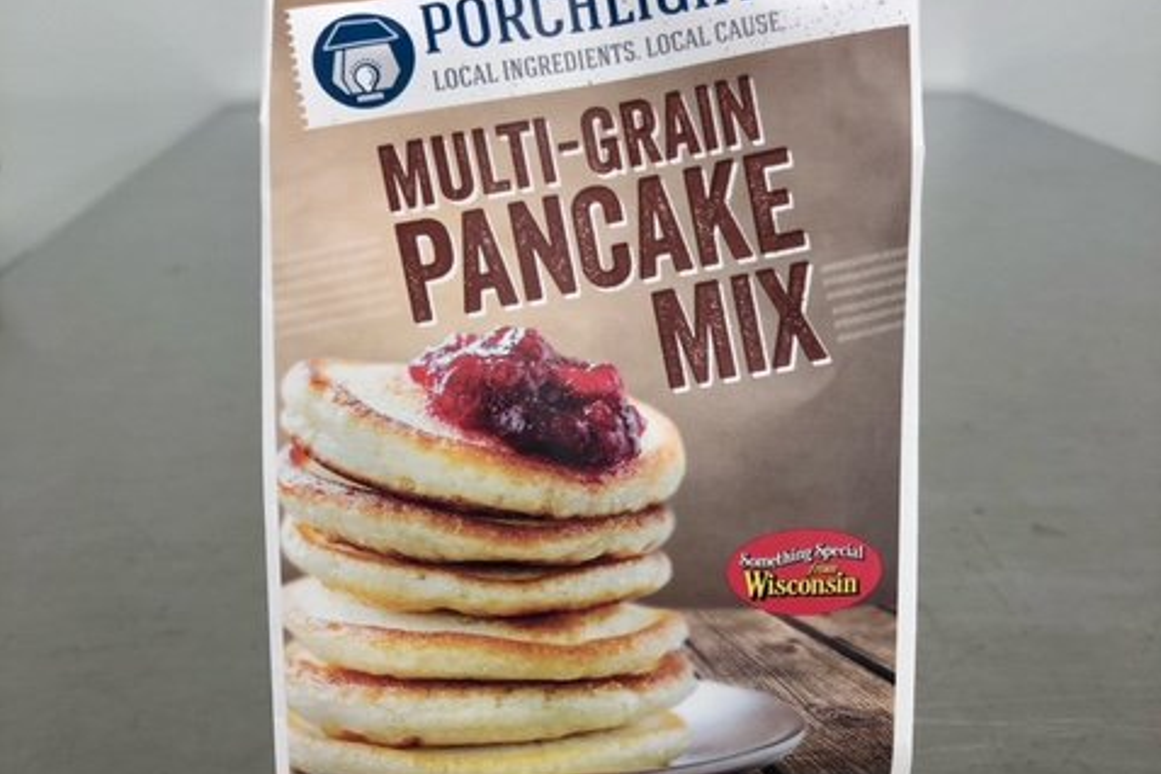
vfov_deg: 34.2
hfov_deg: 49.5
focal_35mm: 39
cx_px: 580
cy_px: 398
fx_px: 1258
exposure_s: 1/63
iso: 40
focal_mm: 3.99
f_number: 1.8
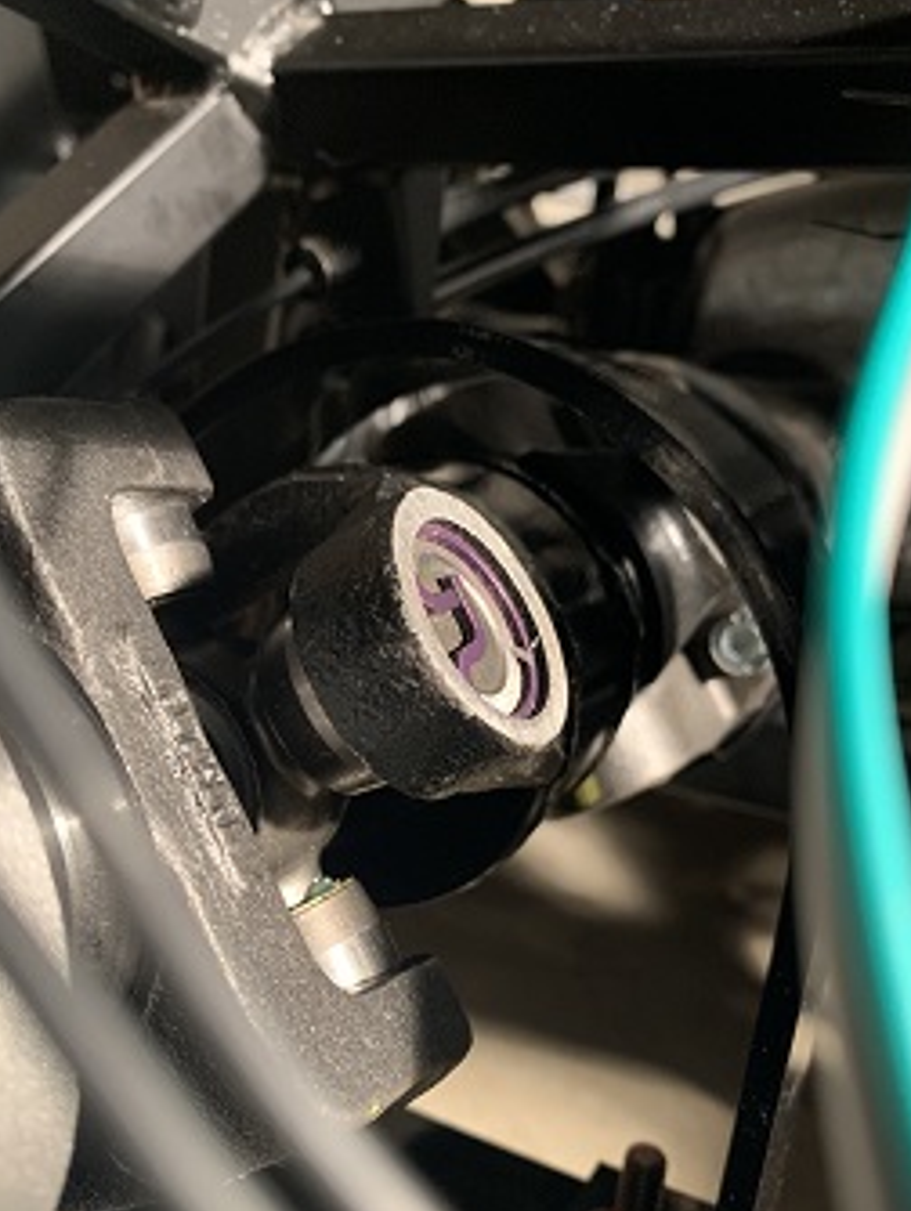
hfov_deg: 45.5
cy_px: 683
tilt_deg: -13.8
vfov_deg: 58.1
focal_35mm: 31
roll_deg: -4.5
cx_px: 412
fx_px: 1086
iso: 400
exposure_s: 1/60
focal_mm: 4.25
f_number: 1.8
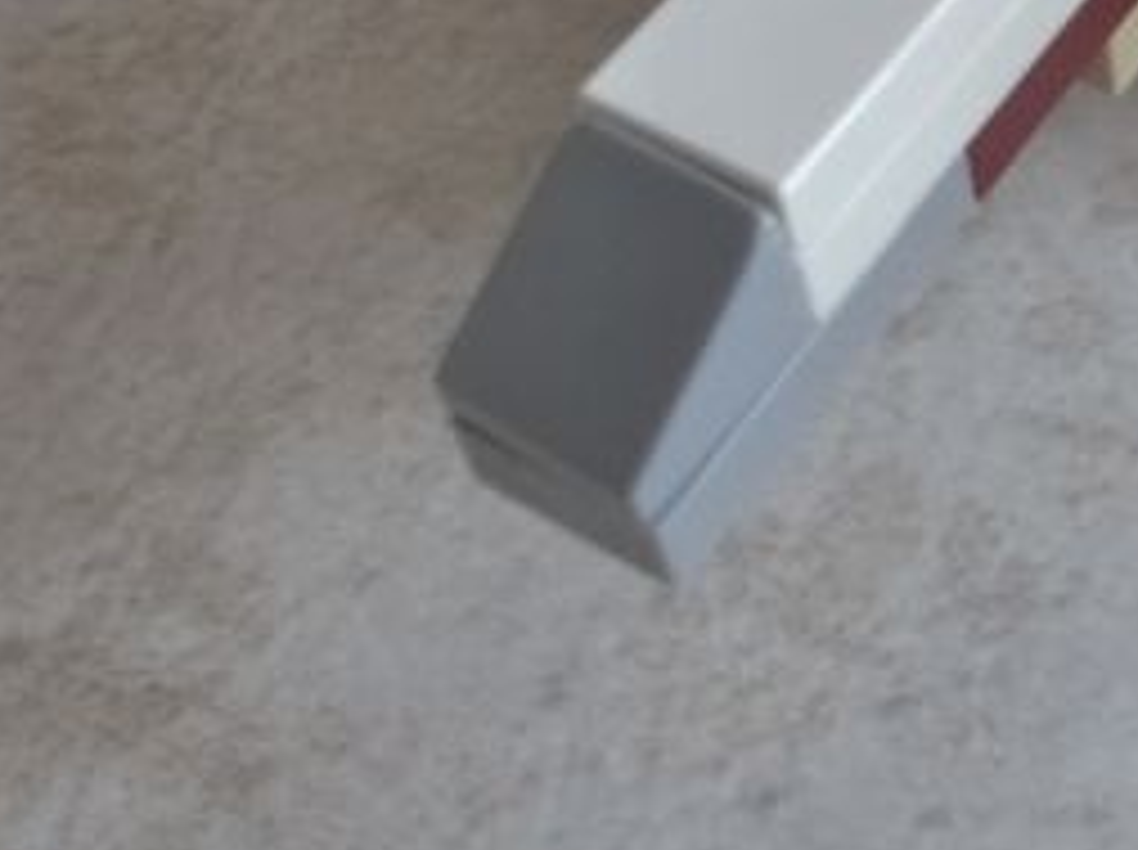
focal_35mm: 76
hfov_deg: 24.2
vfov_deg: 18.3
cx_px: 1210
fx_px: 2495
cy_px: -175
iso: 400
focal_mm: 4.3
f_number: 3.3
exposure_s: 1/5
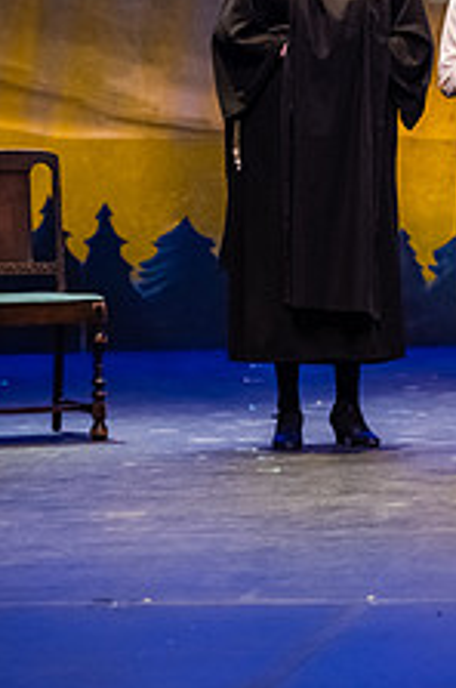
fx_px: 5203
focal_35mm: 273
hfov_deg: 5.0
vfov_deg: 7.5
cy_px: 62
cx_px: 382
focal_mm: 135
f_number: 3.2
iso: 4000
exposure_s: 1/320
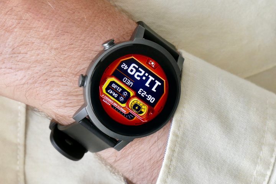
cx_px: 138
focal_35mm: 180
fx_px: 1380
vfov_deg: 7.6
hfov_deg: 11.4
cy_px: 92
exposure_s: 1/100
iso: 800
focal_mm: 65.81
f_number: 6.3
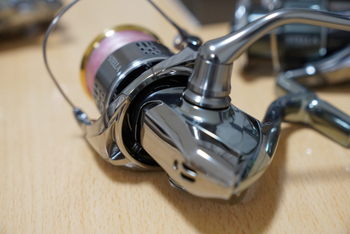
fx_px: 627
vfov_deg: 21.1
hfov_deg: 31.2
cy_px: 117
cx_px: 175
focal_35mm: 64
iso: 1600
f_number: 3.5
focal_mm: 43
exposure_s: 1/160
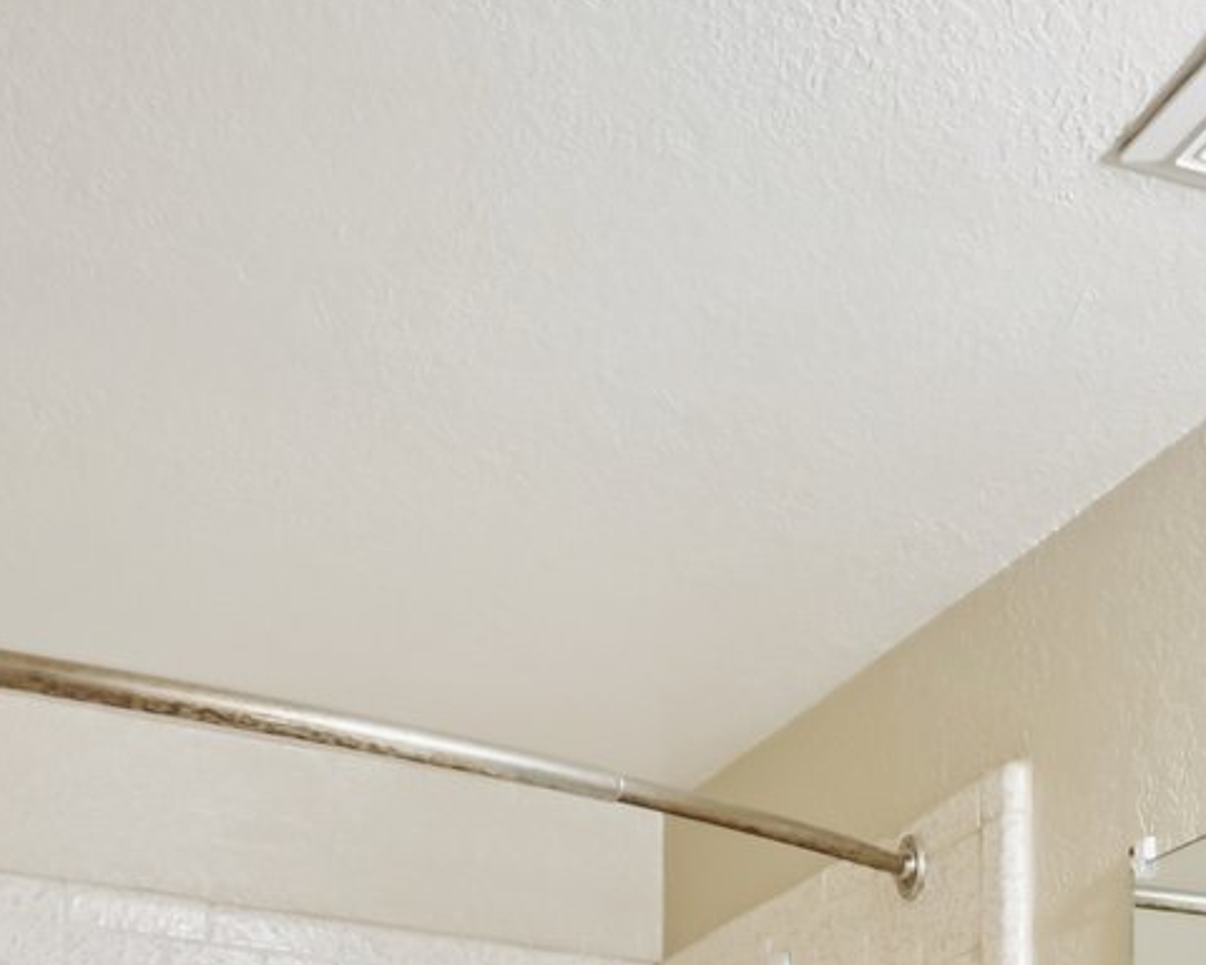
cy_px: 1542
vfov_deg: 20.7
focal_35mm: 60
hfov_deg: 31.1
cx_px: 854
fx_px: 2142
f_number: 8
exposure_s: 1/60
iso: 500
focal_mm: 15
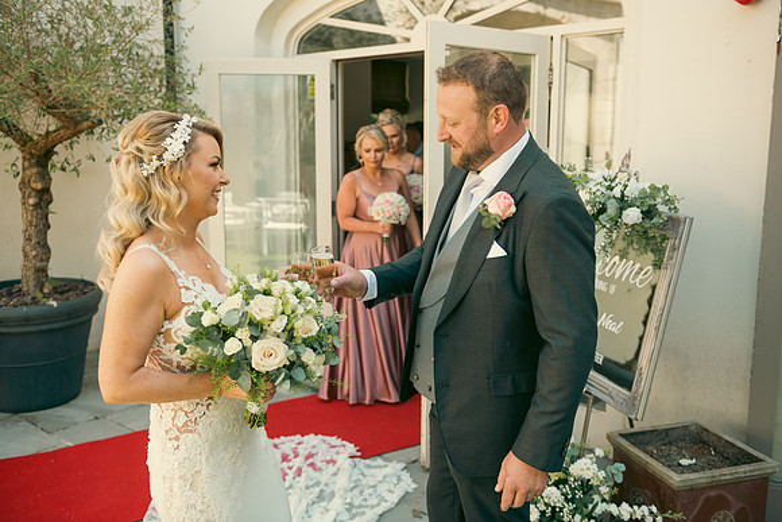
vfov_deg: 38.9
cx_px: 391
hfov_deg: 55.8
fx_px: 739
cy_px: 261
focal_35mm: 34
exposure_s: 1/250
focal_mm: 34
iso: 100
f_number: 3.5
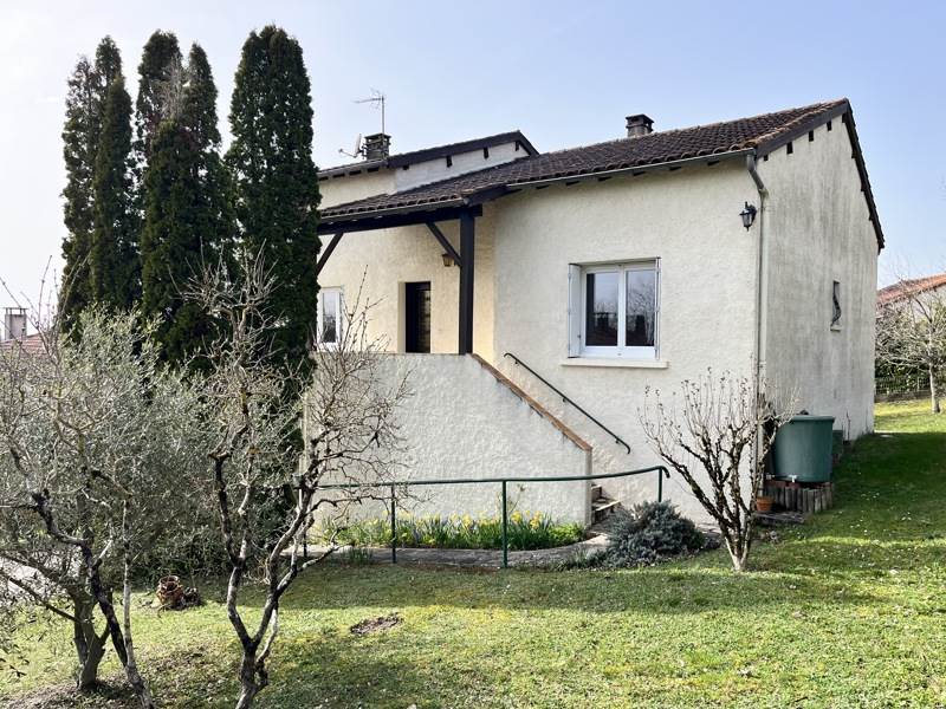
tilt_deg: -1.0
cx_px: 473
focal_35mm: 26
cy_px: 354
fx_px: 711
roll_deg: -0.2
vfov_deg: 53.1
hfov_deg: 67.3
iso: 50
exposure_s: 1/1695
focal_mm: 5.1
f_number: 1.6
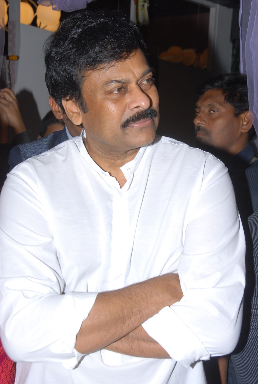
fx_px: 770
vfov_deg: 28.0
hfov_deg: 19.0
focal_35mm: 72
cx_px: 129
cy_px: 192
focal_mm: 48
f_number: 9
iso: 200
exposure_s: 1/125
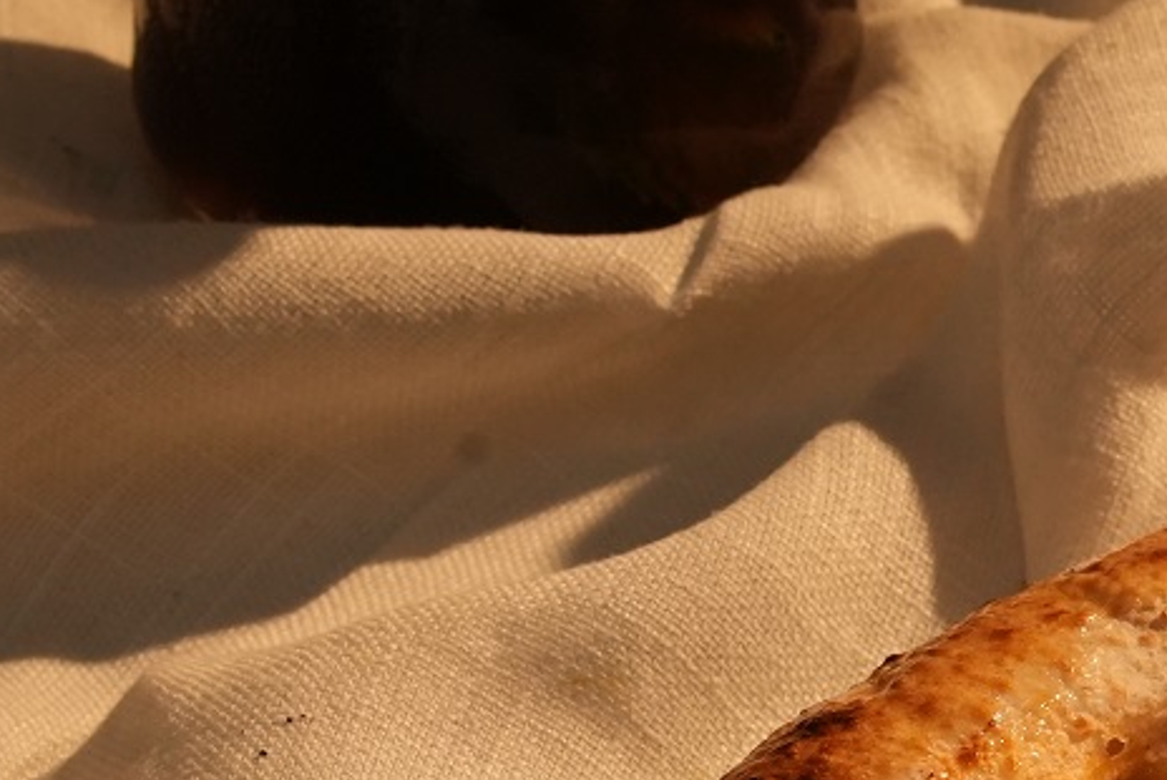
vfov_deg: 4.9
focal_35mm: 283
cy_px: 818
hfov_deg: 7.2
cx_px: 1572
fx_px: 9179
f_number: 11
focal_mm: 75
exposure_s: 1/160
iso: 1250
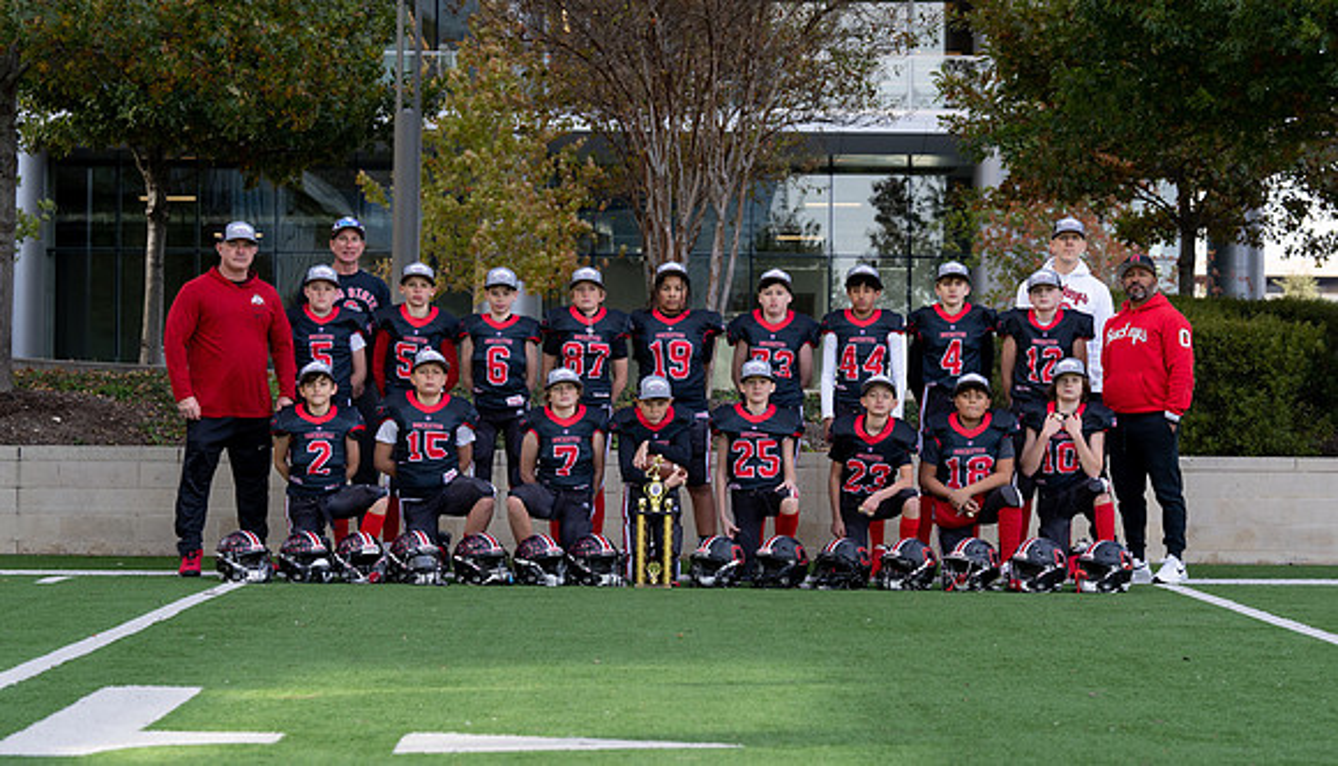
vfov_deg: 15.1
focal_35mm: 81
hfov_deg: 26.1
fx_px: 2882
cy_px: 388
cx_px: 637
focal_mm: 70
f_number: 4.5
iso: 250
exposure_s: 1/500
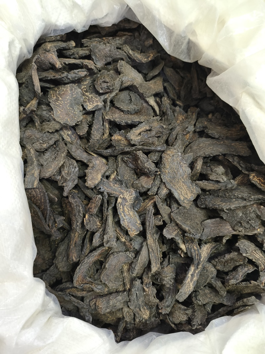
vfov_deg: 73.9
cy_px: 177
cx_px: 132
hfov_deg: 58.9
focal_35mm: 23
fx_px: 235
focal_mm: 5.84
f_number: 1.6
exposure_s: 1/50
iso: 250
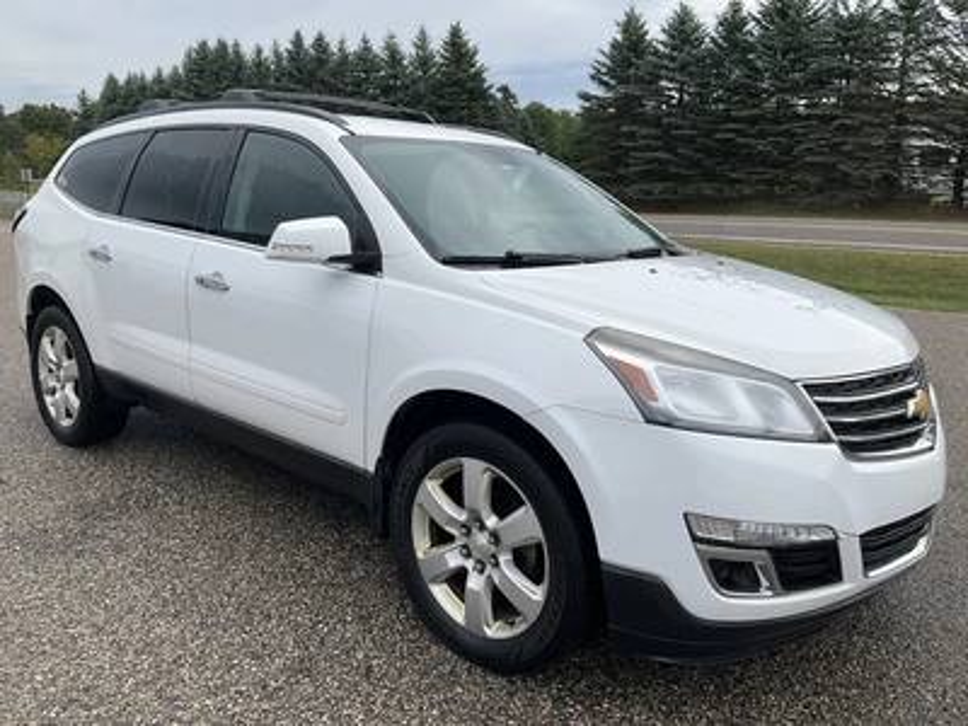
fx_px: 811
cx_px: 484
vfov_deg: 48.2
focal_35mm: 29
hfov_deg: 61.7
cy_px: 363
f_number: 1.8
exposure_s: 1/1342
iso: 25
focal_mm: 3
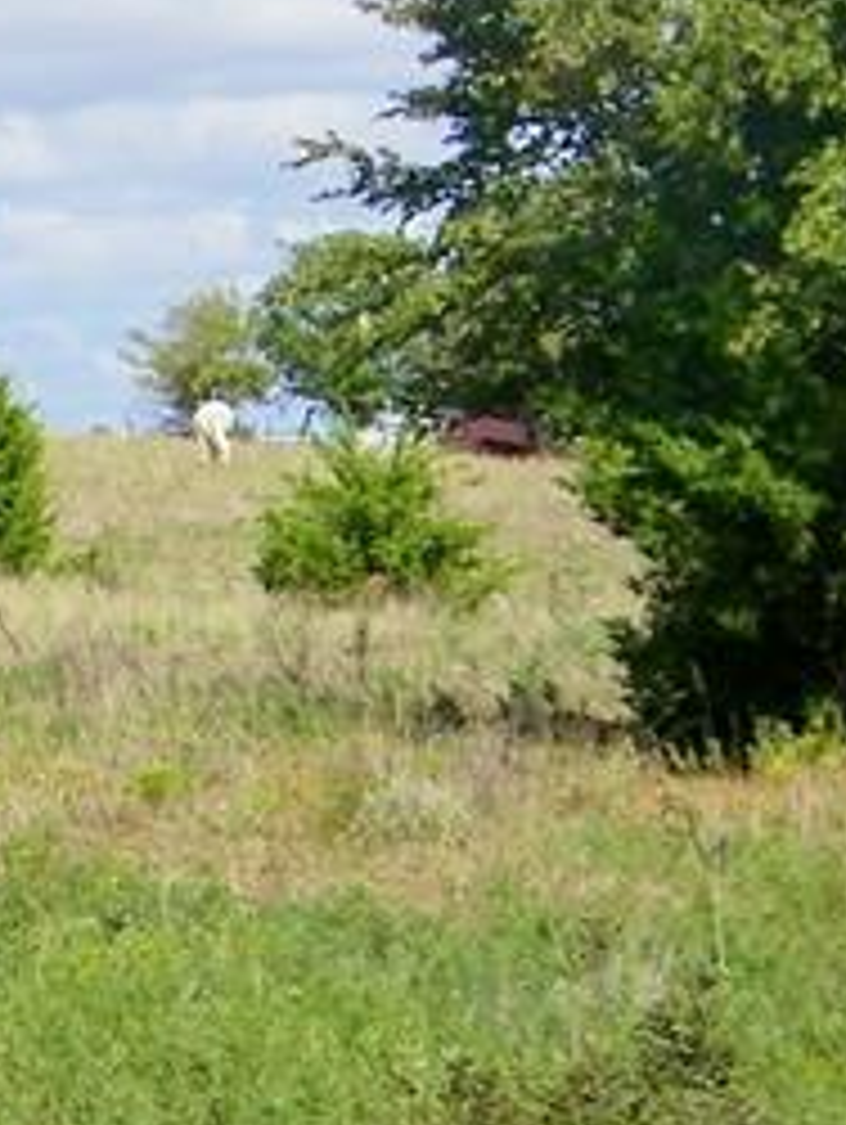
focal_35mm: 266
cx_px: -351
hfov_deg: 5.6
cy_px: 1098
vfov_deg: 7.4
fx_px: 8653
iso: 80
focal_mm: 11.6
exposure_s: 1/200
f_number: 8.4
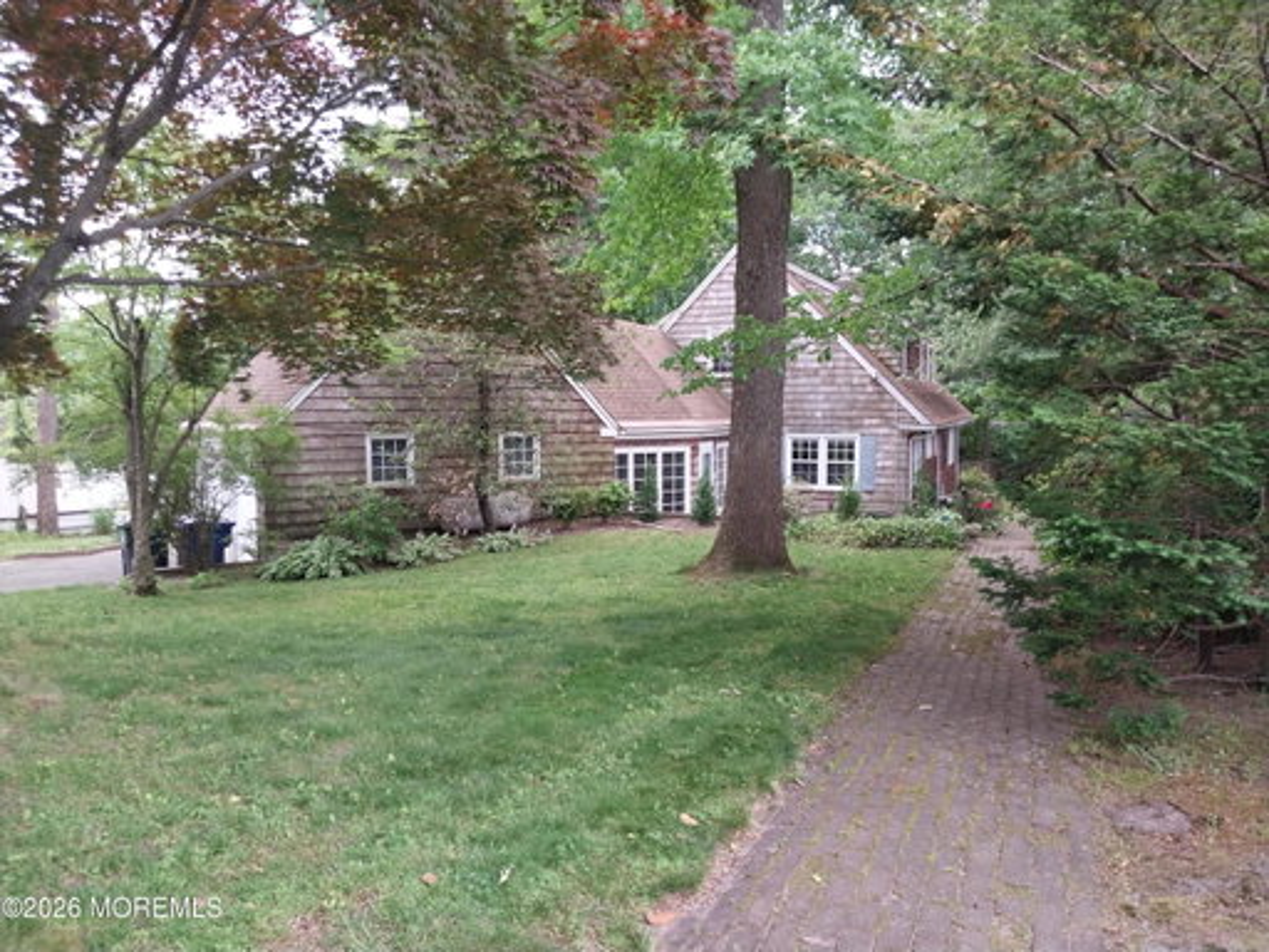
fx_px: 953
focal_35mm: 26
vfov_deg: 53.1
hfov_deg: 67.3
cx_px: 634
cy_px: 476
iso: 32
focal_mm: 4
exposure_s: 1/60
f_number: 1.8
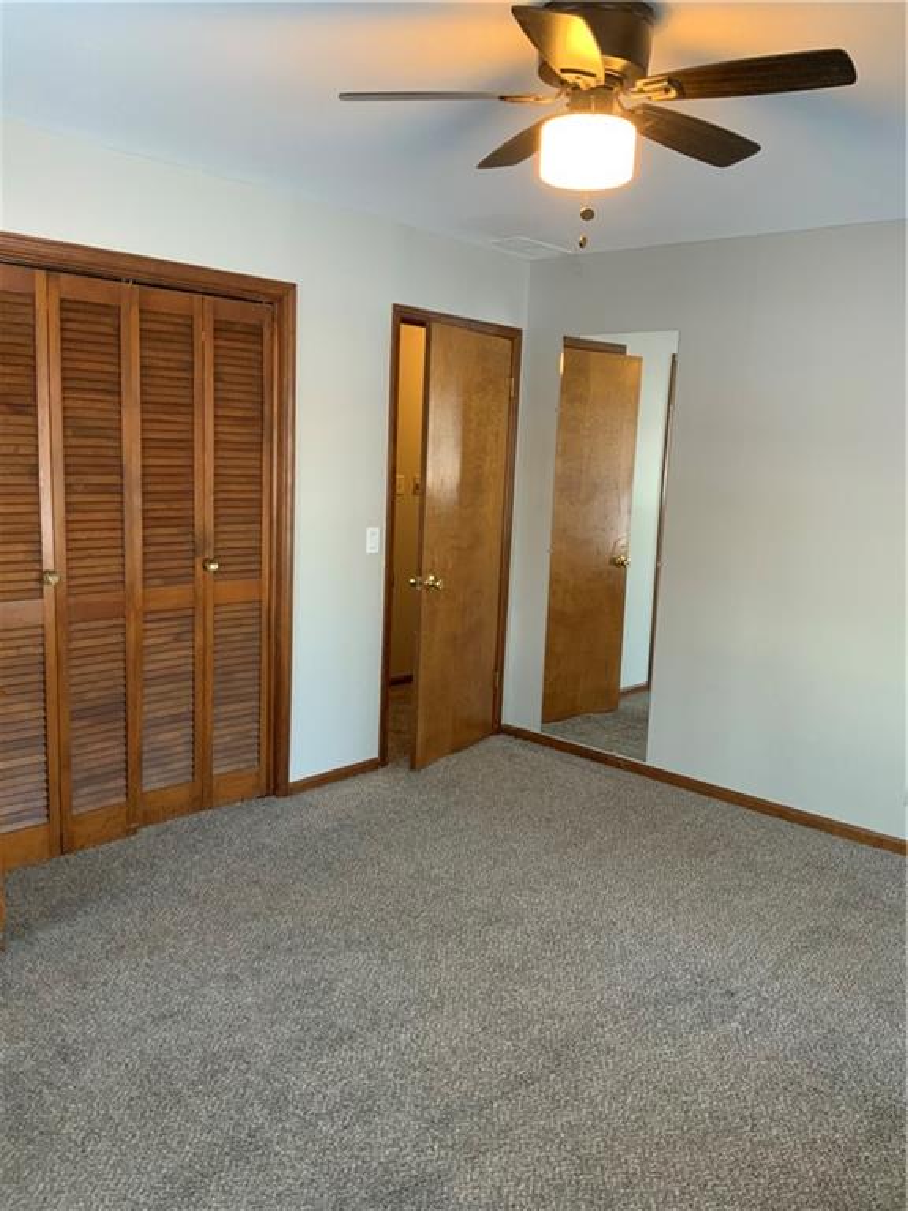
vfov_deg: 61.7
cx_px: 454
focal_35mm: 29
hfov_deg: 48.2
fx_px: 1014
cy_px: 606
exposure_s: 1/60
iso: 200
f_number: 1.8
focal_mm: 3
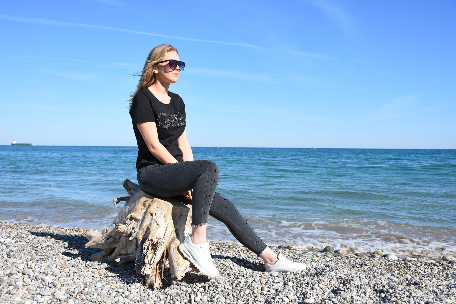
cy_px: 152
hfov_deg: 53.1
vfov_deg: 36.9
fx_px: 456
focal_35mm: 36
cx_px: 228
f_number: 5.6
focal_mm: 24
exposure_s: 1/640
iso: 100
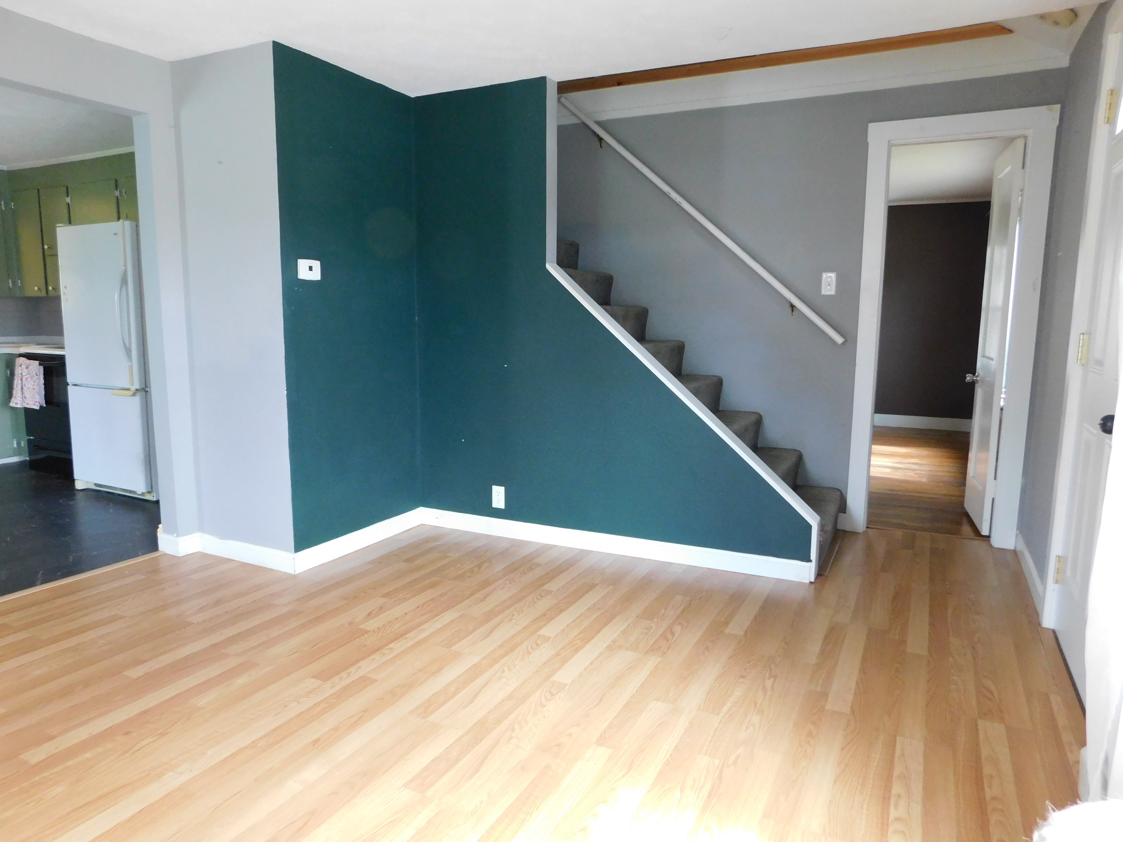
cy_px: 421
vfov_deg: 58.9
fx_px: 746
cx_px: 562
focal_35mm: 23
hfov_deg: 73.9
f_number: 3
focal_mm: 4
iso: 400
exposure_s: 1/30
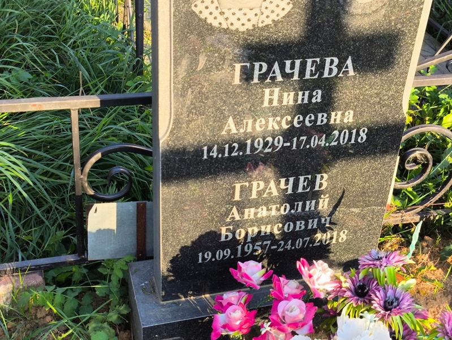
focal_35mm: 50
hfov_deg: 38.2
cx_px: 226
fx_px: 653
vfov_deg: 29.1
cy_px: 170
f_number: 1.7
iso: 50
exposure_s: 1/280
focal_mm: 4.71
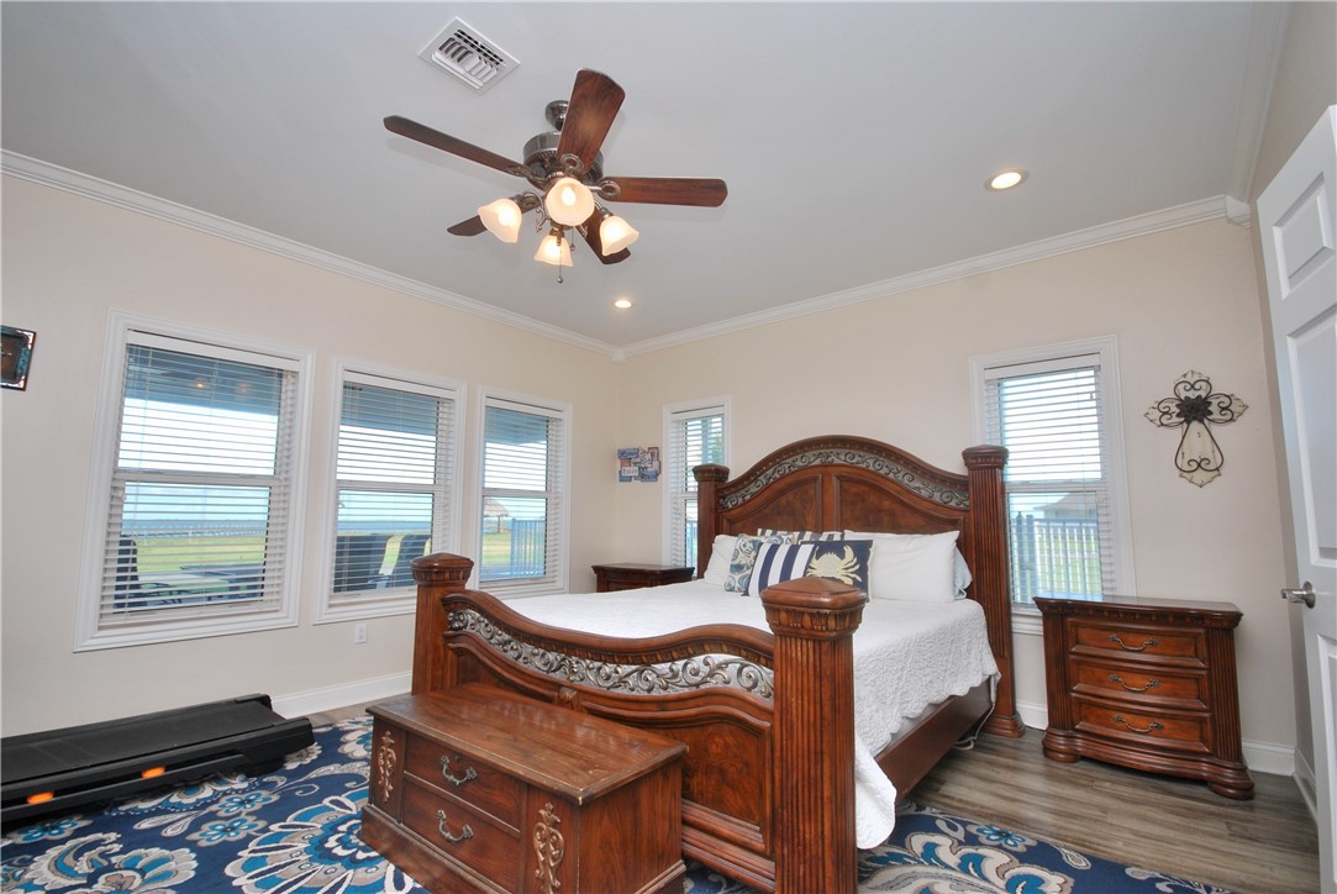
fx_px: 558
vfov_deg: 77.4
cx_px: 668
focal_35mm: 15
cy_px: 447
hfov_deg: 100.3
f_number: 5.6
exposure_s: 1/125
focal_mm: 10
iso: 200
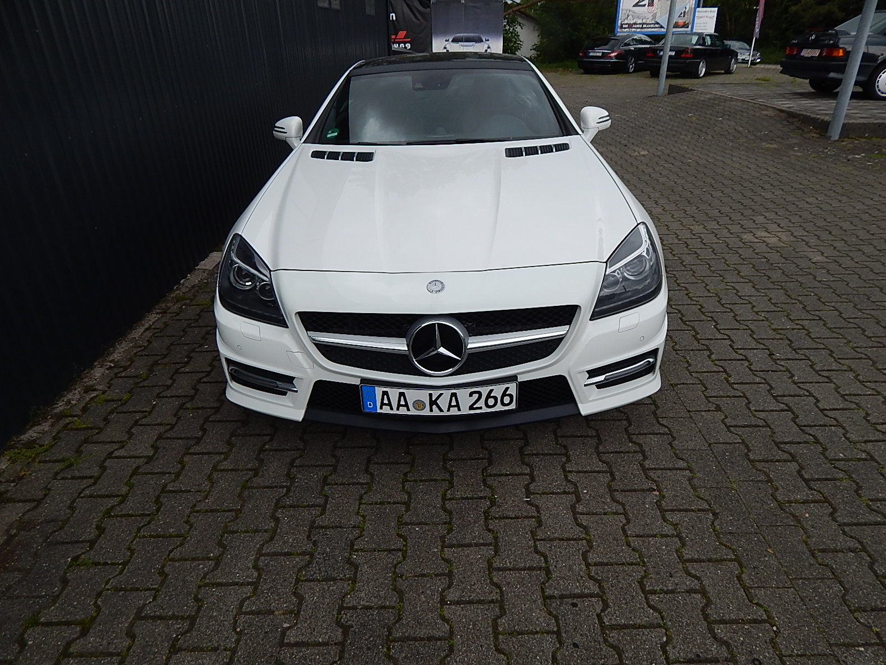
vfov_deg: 61.1
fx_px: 563
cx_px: 443
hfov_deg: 76.4
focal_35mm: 22
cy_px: 332
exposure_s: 1/400
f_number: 3
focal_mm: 4
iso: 125
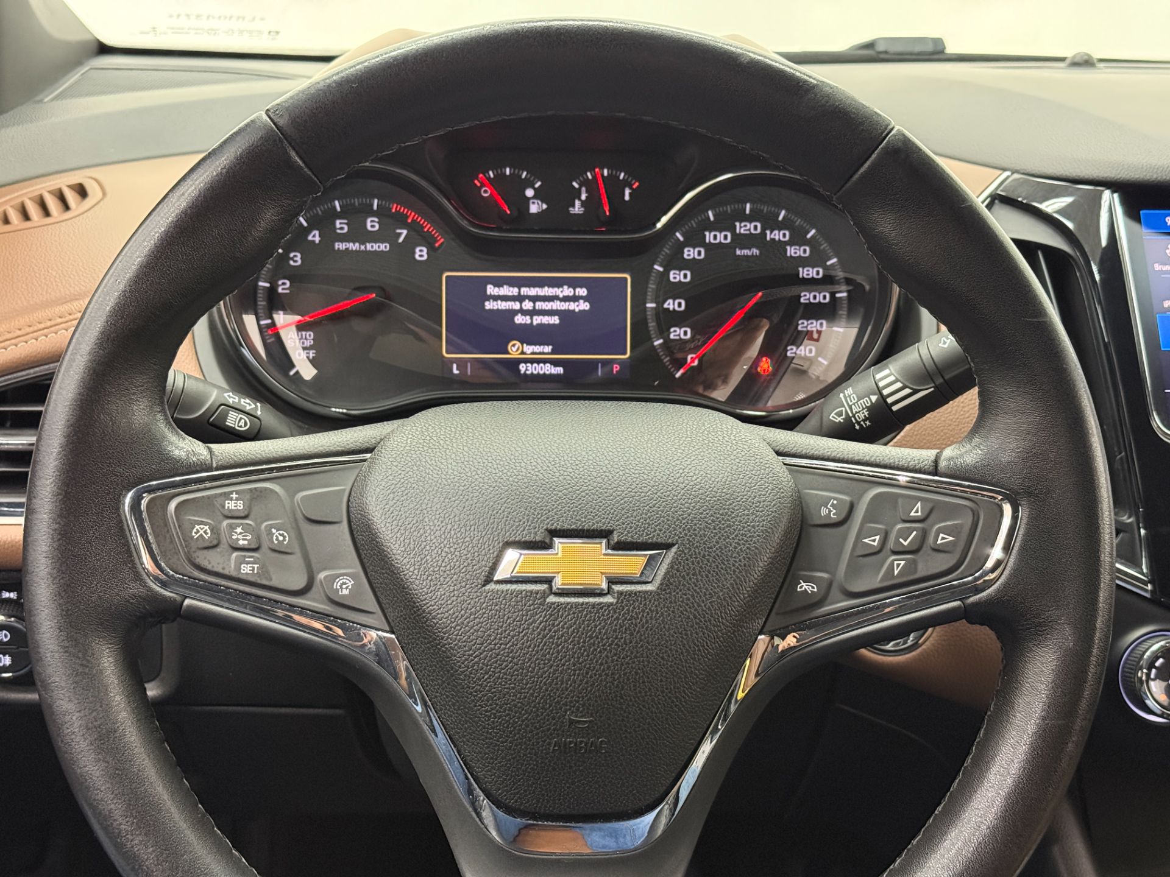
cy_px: 438
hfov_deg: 39.7
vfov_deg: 30.3
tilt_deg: -16.9
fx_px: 1622
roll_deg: -1.8
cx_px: 585
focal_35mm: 48
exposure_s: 1/30
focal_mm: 6.76
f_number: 1.78
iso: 500
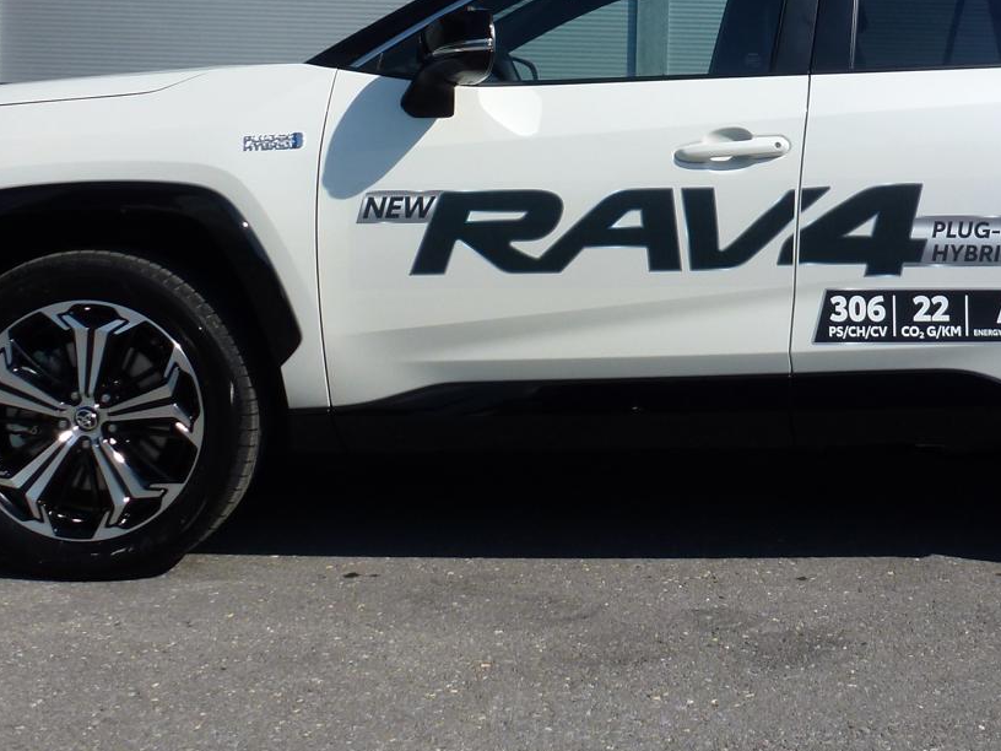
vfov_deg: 28.6
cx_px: 660
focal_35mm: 49
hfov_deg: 38.5
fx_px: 1417
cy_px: 82
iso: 100
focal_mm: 4.3
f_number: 4
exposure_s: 1/1000
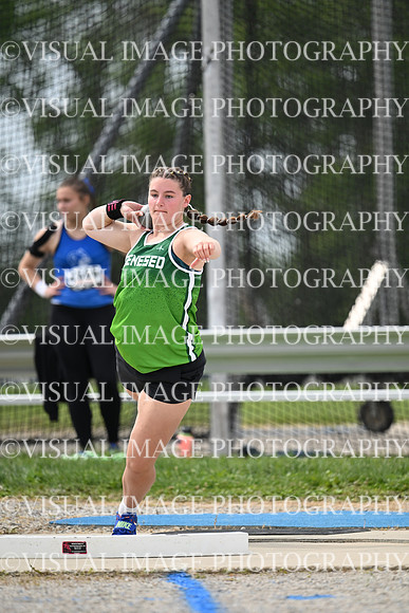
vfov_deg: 5.2
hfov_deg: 3.4
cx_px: 204
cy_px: 306
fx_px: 6812
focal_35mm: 400
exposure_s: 1/2500
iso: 500
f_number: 4.5
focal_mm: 400
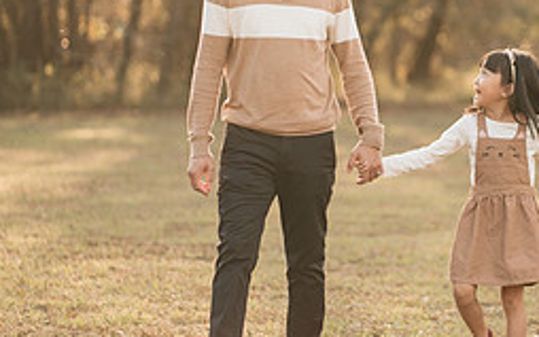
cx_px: 420
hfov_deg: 10.6
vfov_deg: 6.6
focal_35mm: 198
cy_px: 109
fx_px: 2910
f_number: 2
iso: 125
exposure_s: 1/640
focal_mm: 85
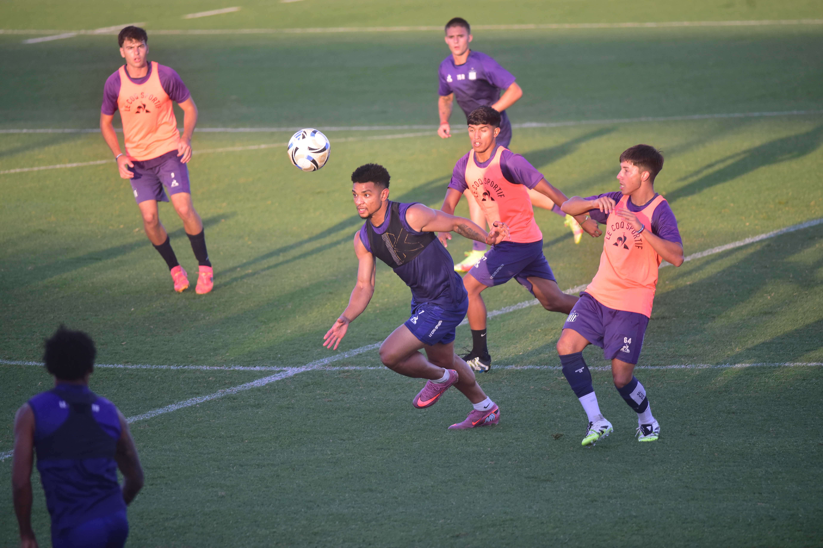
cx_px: 412
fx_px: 6858
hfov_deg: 6.9
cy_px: 274
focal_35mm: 300
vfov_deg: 4.6
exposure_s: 1/1600
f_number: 4
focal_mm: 300
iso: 1250
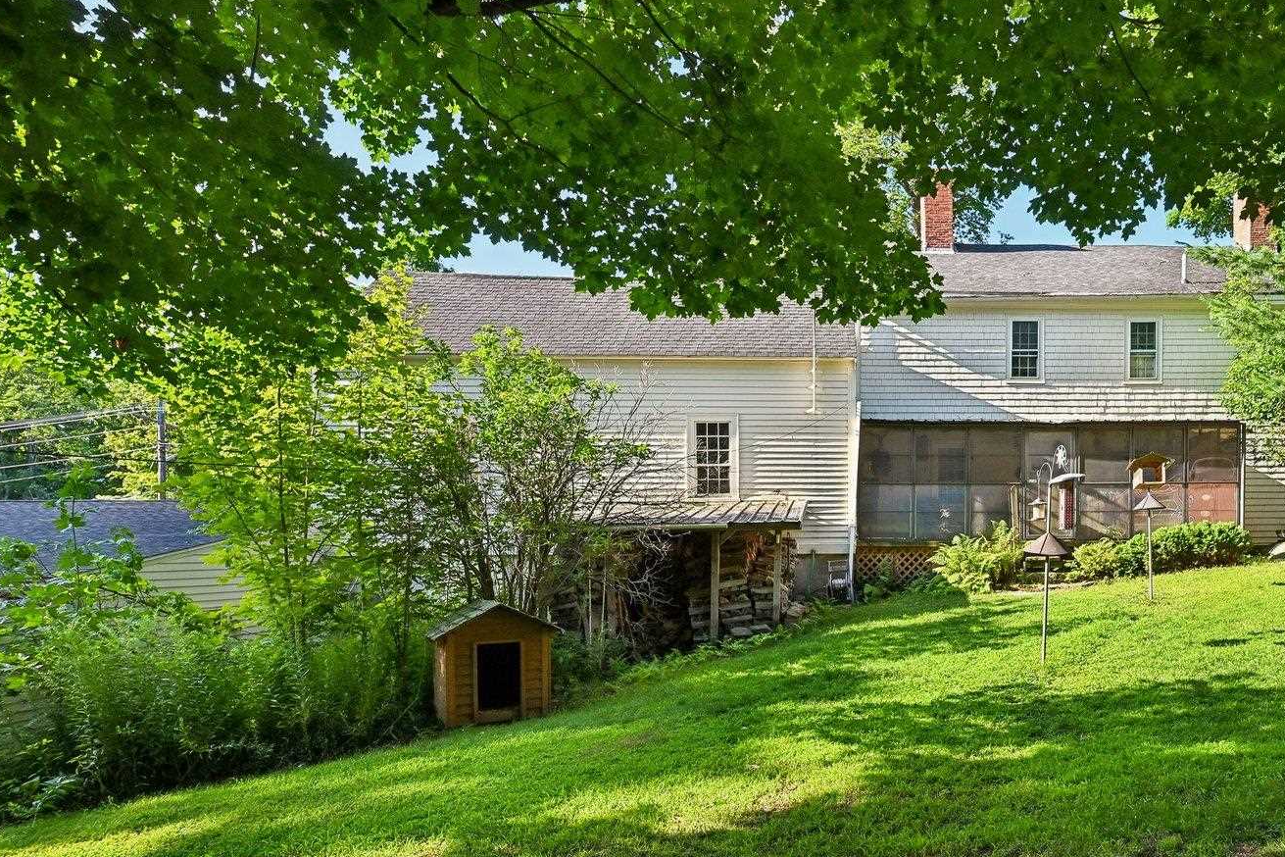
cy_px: 445
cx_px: 899
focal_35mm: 25
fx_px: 892
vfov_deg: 51.3
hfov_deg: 68.6
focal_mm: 16
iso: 400
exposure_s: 1/200
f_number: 8
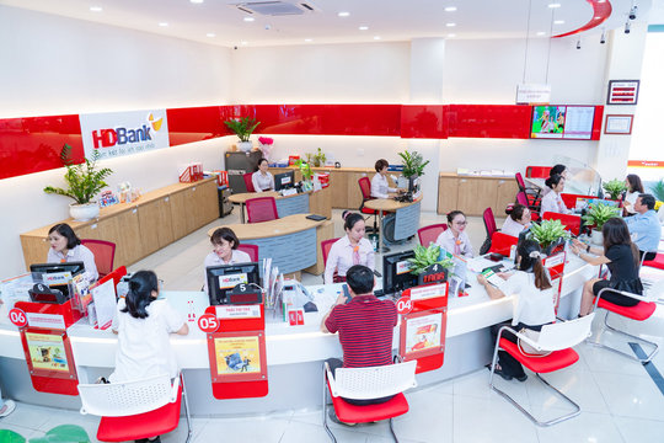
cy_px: 222
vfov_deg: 49.6
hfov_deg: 69.4
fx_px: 480
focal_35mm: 26
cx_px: 332
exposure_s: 1/160
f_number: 4.5
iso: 500
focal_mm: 26
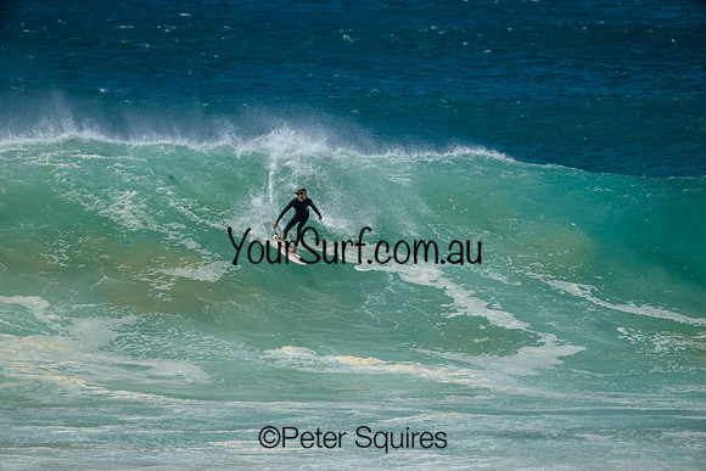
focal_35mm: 560
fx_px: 10984
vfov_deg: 2.5
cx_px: 353
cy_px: 236
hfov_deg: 3.7
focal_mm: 560
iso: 900
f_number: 8
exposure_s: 1/2000
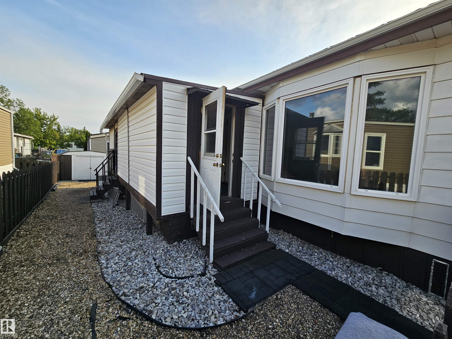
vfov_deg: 89.9
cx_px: 226
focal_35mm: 13
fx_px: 170
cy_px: 170
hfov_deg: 106.2
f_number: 2.2
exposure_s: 1/1076
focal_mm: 2.2
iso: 50
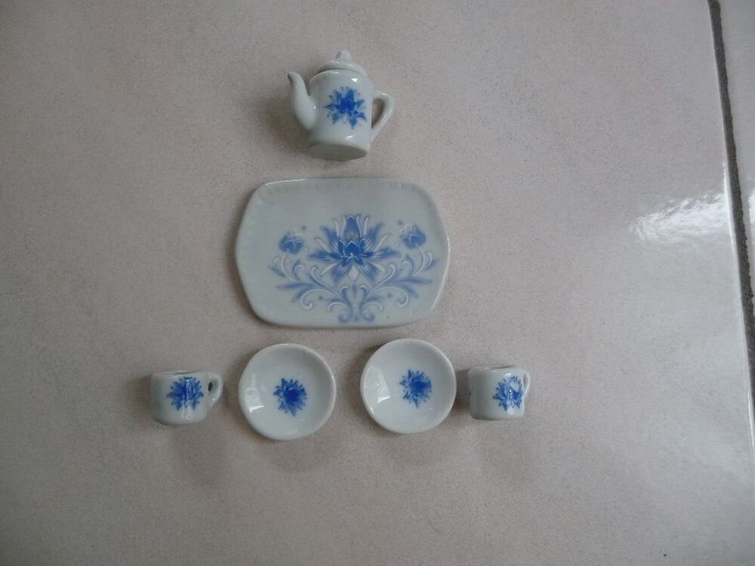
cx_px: 378
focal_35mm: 30
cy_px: 283
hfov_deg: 60.0
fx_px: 654
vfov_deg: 46.8
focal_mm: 5
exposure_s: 1/30
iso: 200
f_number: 3.4
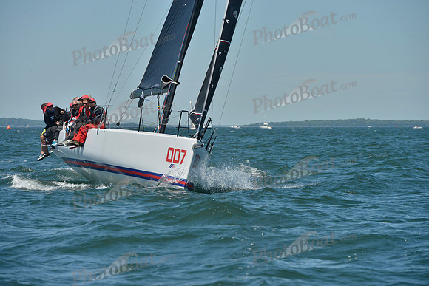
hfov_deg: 10.5
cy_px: 143
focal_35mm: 195
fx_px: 2324
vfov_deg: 7.0
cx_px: 214
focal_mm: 195
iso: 280
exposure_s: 1/1250
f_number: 9
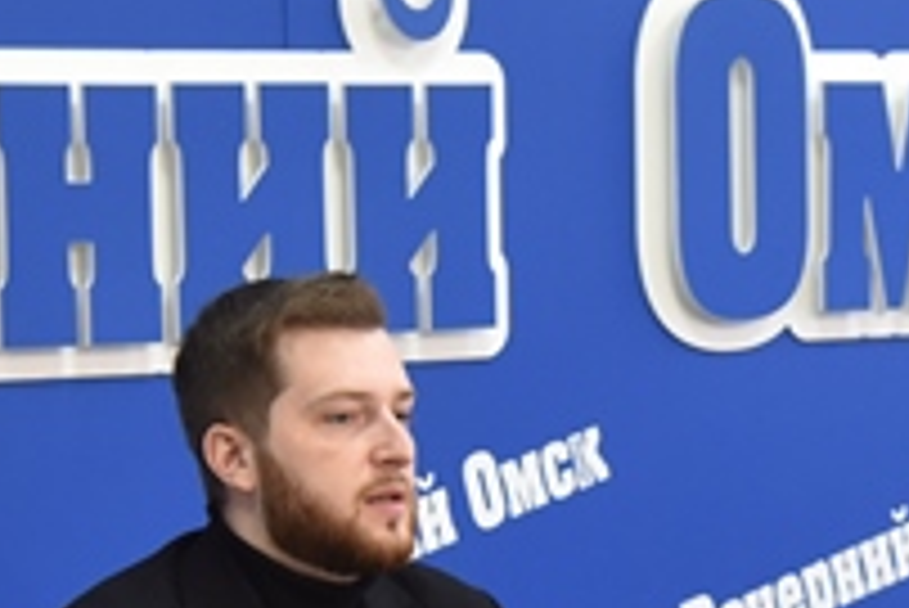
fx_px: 4801
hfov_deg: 10.7
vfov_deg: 7.2
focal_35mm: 190
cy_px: 660
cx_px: 864
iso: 1250
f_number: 4.5
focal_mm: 50
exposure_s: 1/200
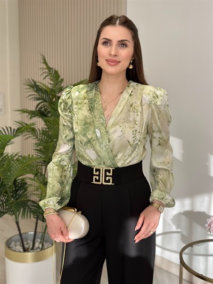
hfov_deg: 30.3
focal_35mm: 48
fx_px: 394
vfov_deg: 39.6
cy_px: 142
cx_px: 106
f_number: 1.78
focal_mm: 6.86
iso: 80
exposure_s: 1/463
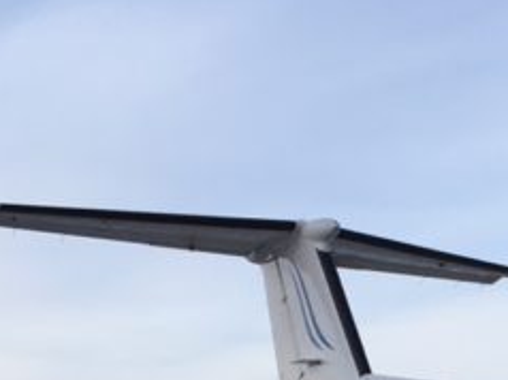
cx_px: 542
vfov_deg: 10.9
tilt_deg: -5.3
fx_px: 1833
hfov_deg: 15.4
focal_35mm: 125
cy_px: 743
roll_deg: -1.2
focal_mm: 4.15
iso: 32
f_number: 2.2
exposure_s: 1/860
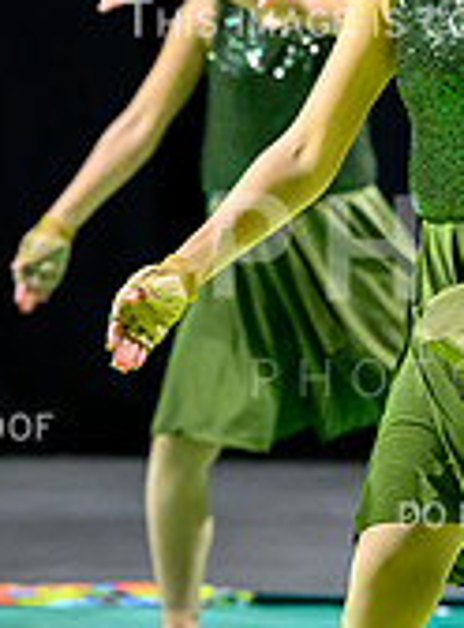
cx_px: 294
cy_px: 236
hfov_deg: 2.9
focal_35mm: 504
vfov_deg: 4.0
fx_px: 9101
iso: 4000
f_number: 2.8
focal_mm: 110
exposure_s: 1/1000
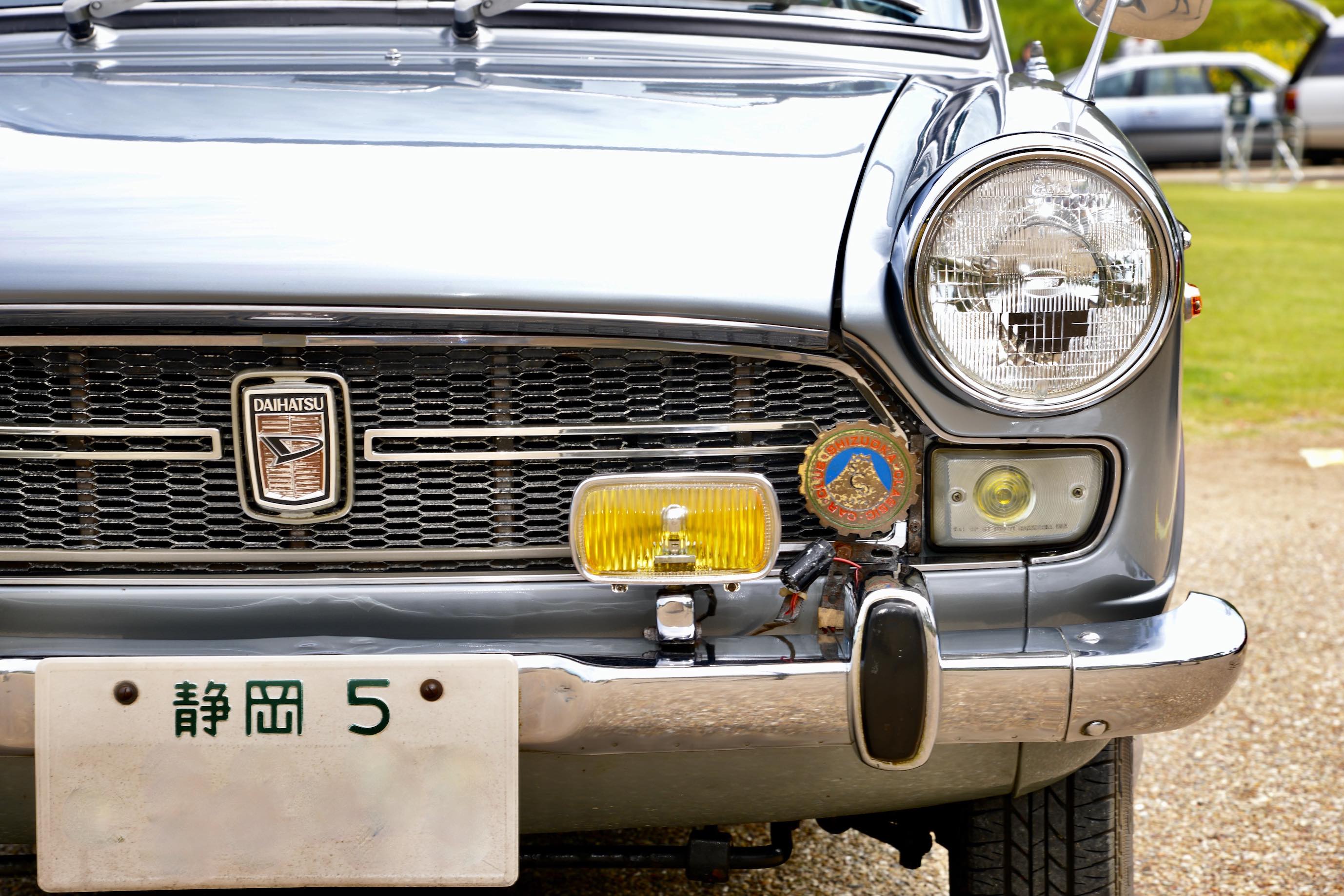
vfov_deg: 16.7
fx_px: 3061
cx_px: 672
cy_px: 448
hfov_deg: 24.8
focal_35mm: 82
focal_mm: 82
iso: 200
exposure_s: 1/100
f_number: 10
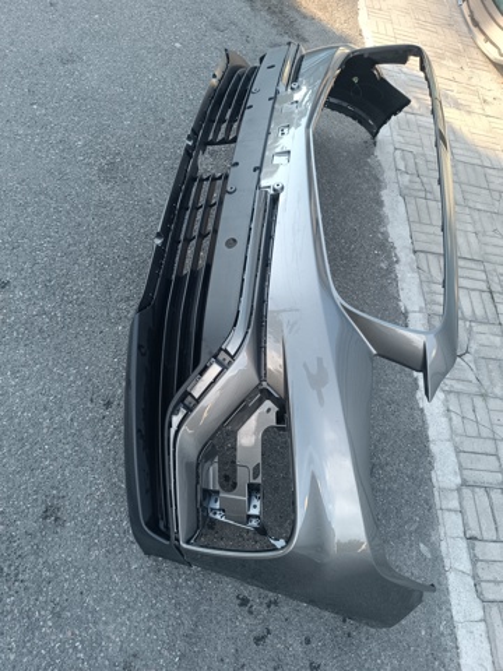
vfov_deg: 71.6
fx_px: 465
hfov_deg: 56.8
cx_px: 252
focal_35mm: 24
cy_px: 336
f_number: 1.65
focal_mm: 6.14
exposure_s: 1/100
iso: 213
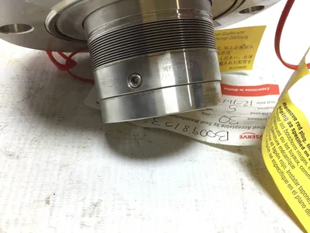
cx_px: 155
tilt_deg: -48.4
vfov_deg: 45.4
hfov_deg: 58.4
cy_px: 116
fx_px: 278
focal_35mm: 31
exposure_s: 1/60
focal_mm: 3.3
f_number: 2.4
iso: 25
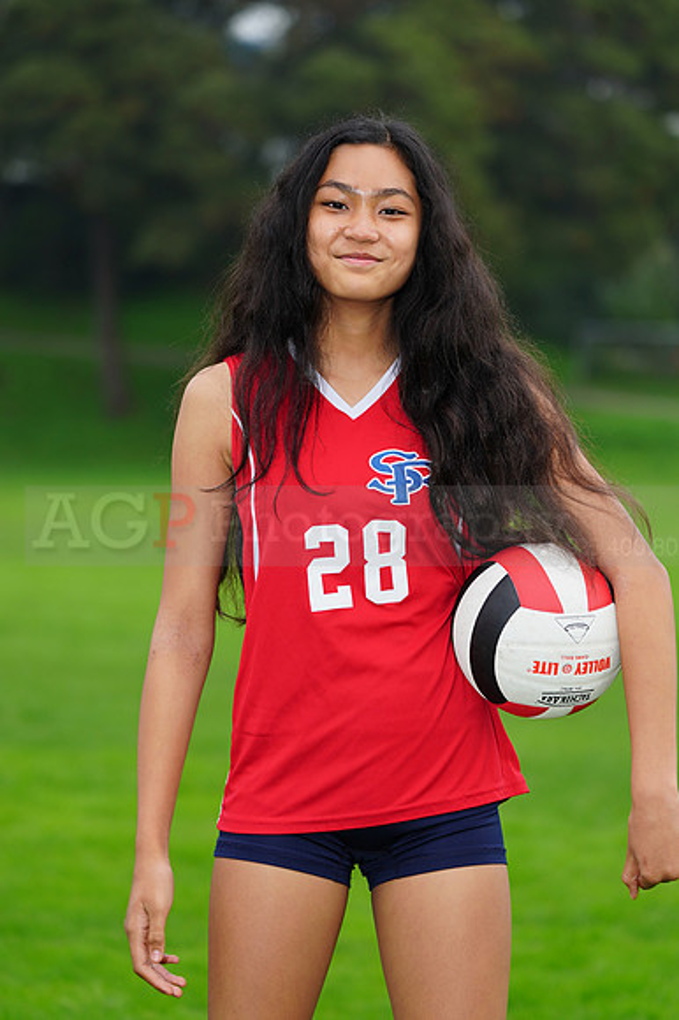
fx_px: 5296
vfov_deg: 11.0
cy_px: 510
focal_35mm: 187
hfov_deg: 7.3
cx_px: 340
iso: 200
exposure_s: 1/125
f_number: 5.6
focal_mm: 187
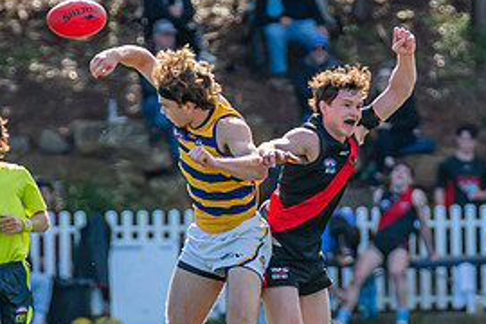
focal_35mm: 1079
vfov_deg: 1.3
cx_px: 247
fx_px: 14565
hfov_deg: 1.9
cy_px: 160
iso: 800
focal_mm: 410
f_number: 6.3
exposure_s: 1/1250
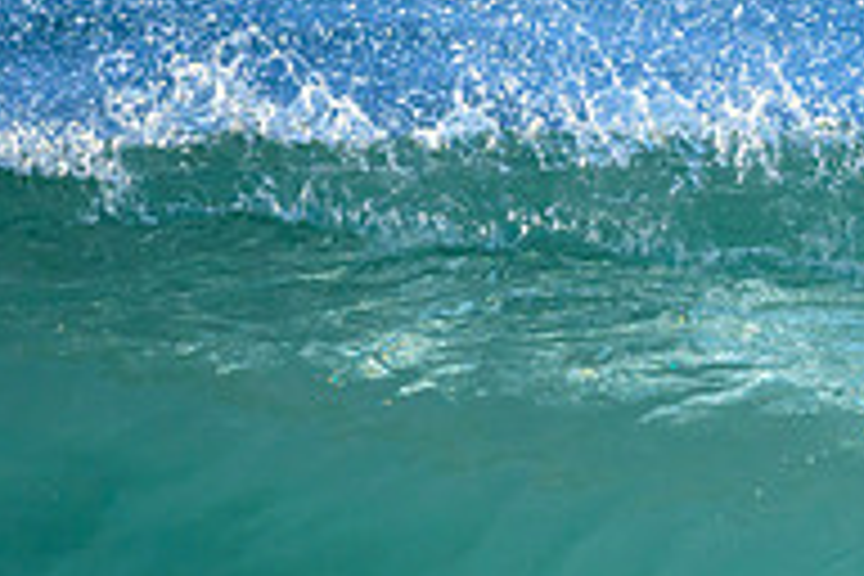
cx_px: 1236
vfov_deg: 0.4
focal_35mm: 3300
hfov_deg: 0.6
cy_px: 657
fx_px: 79194
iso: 900
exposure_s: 1/2000
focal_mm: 800
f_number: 6.3
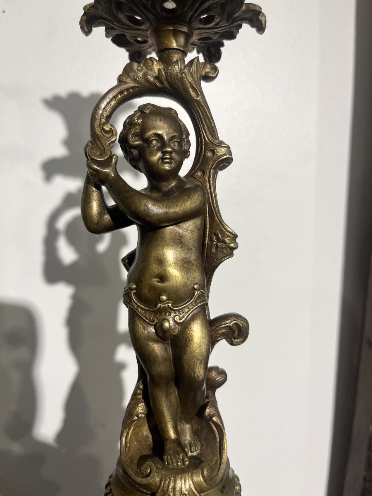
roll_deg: -0.4
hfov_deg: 53.1
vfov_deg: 67.3
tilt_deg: -3.8
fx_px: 373
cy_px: 248
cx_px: 186
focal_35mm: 26
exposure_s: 1/100
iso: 80
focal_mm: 5.1
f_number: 1.6
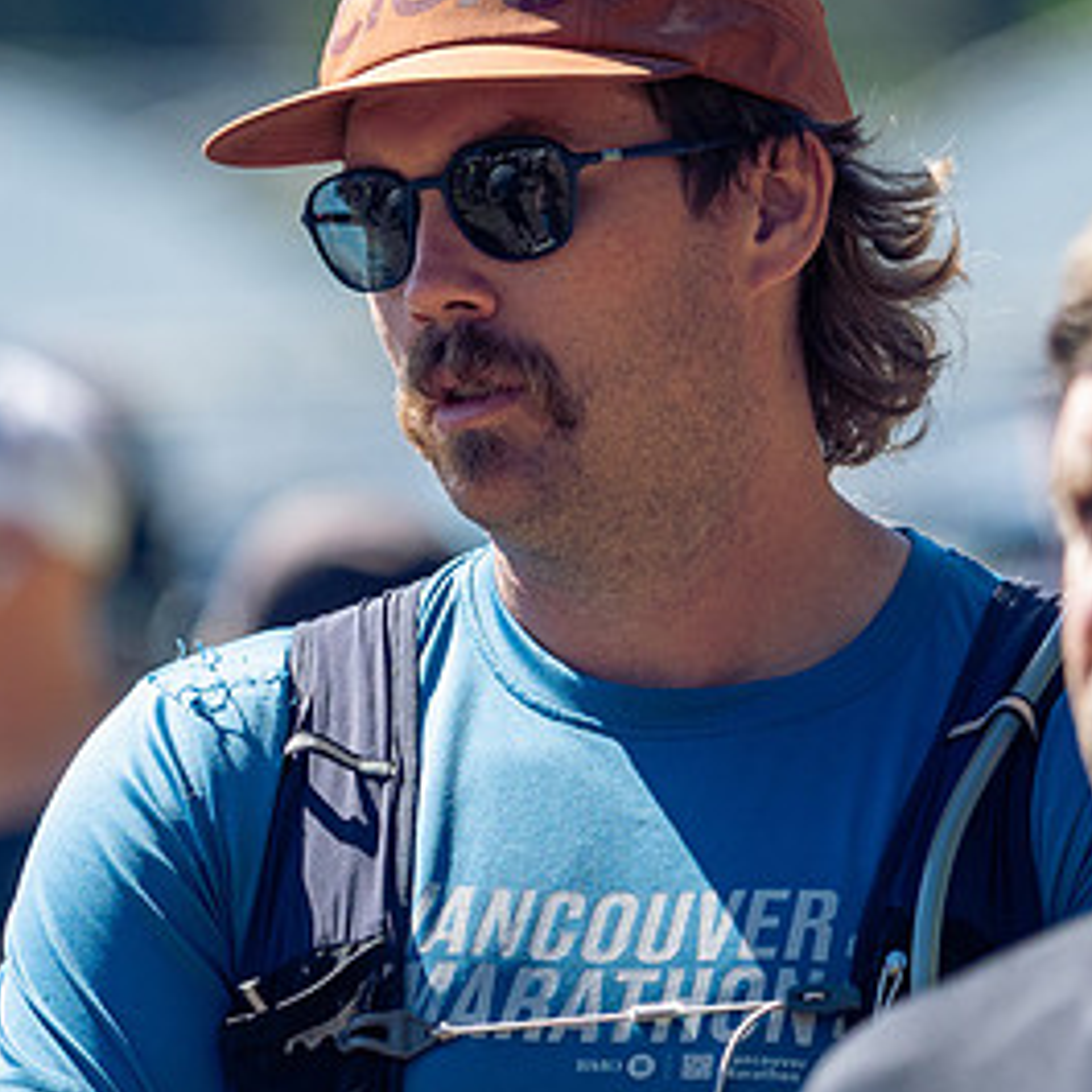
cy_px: 616
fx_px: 20736
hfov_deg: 3.0
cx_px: 383
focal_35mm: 581
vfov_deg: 3.0
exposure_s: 1/1600
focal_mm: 150
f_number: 2.8
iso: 320
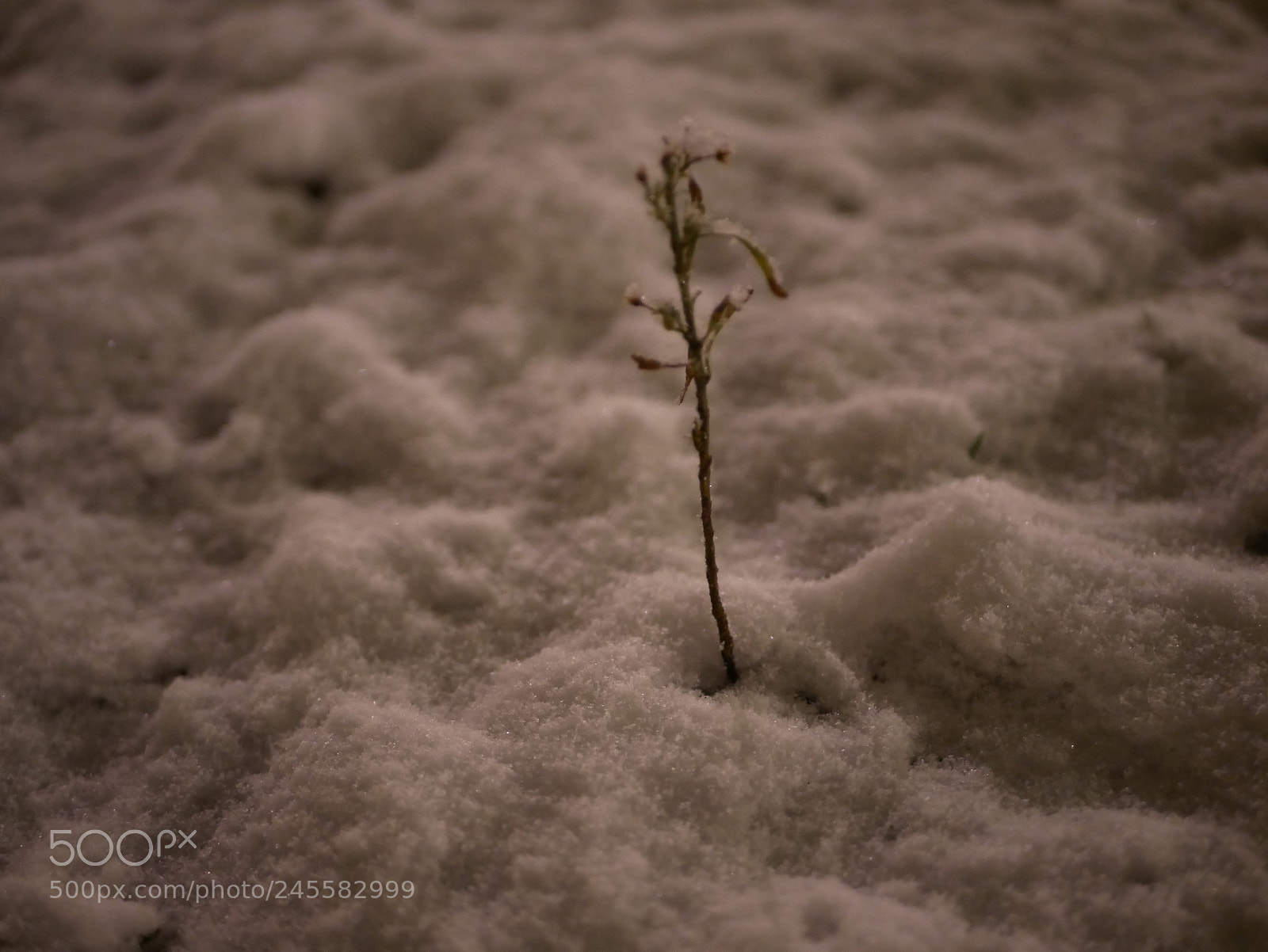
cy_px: 476
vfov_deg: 29.1
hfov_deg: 38.2
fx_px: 1833
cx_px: 634
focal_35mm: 50
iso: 1600
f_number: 1.7
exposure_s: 1/8
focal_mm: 25
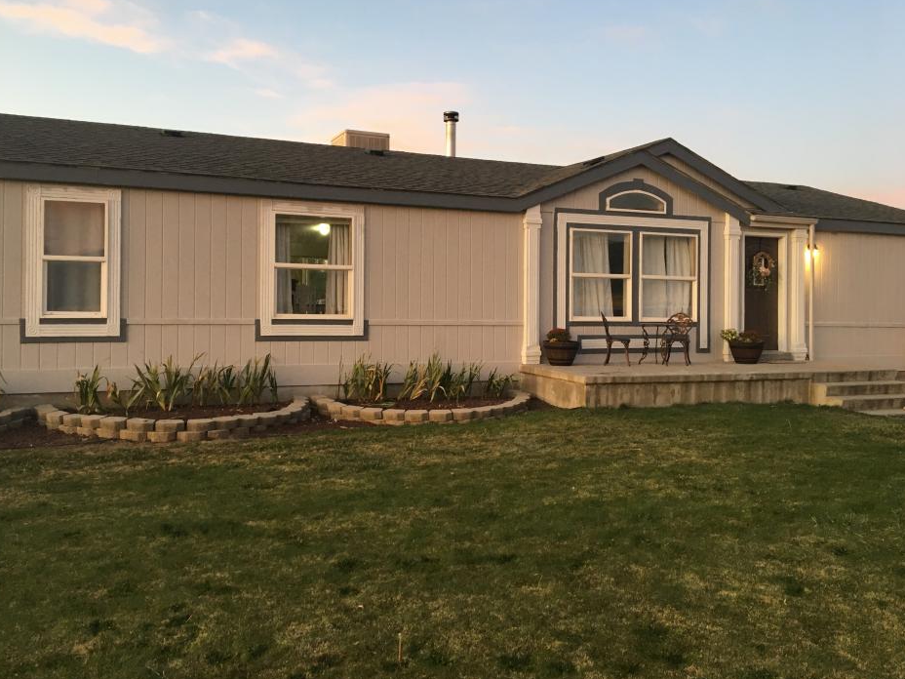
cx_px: 426
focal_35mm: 32
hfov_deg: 56.8
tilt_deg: -1.3
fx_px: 837
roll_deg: -1.3
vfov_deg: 44.1
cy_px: 318
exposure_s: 1/30
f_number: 2.2
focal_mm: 4.15
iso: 40
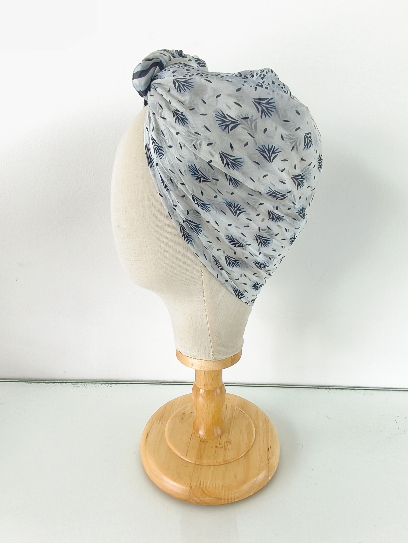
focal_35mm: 23
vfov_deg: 73.9
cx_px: 204
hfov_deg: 58.9
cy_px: 272
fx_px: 361
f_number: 2.2
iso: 50
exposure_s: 1/60
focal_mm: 1.65
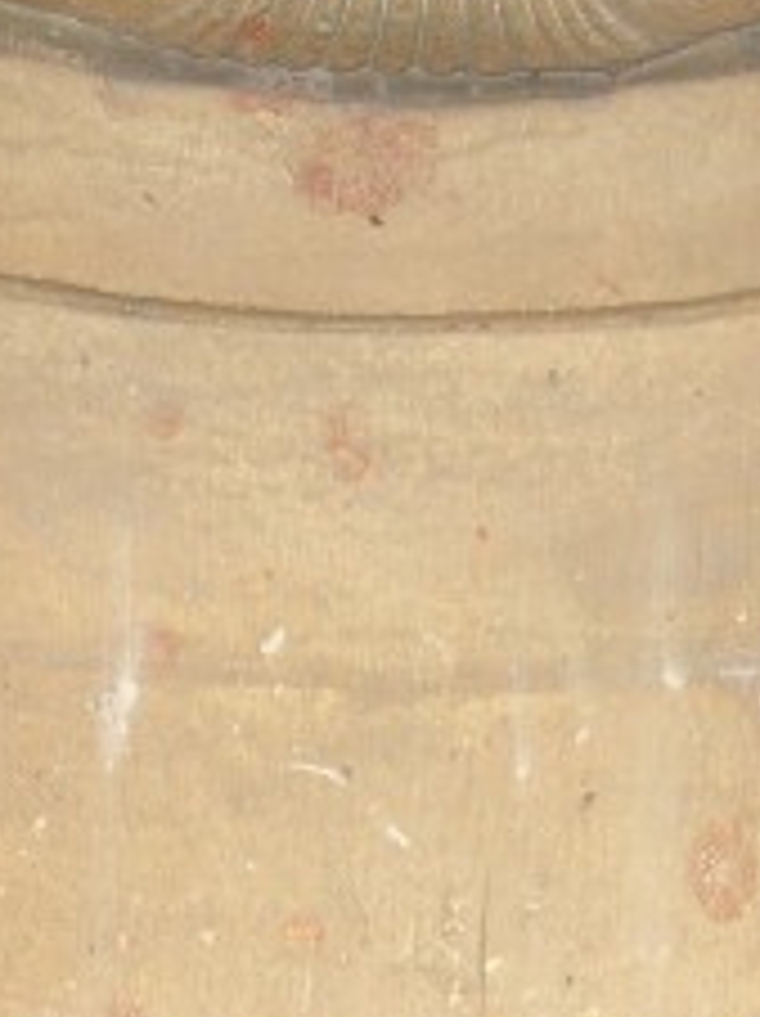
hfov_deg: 6.2
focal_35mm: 238
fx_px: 6980
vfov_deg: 8.3
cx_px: 472
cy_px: 940
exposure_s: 1/60.3
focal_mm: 17.8
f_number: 3.3
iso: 100
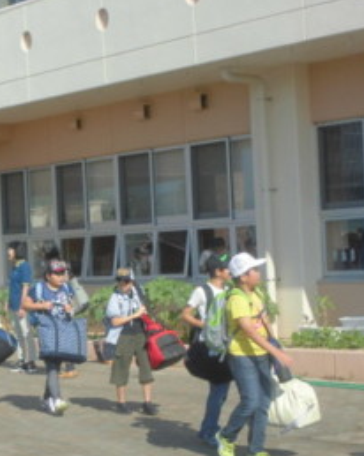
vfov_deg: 17.6
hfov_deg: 13.9
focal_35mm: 109
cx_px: 18
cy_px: 263
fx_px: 1470
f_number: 5.6
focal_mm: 11.5
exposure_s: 1/250
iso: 100
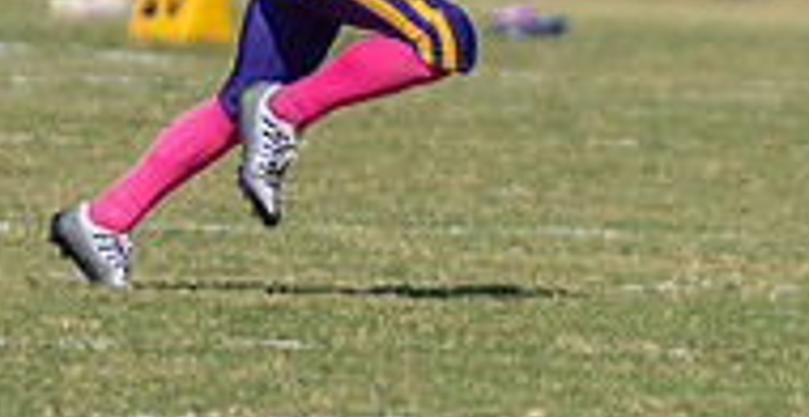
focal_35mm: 1162
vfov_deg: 1.0
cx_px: 692
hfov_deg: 1.9
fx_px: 24445
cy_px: 15
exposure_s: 1/3200
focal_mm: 200
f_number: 2.8
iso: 100
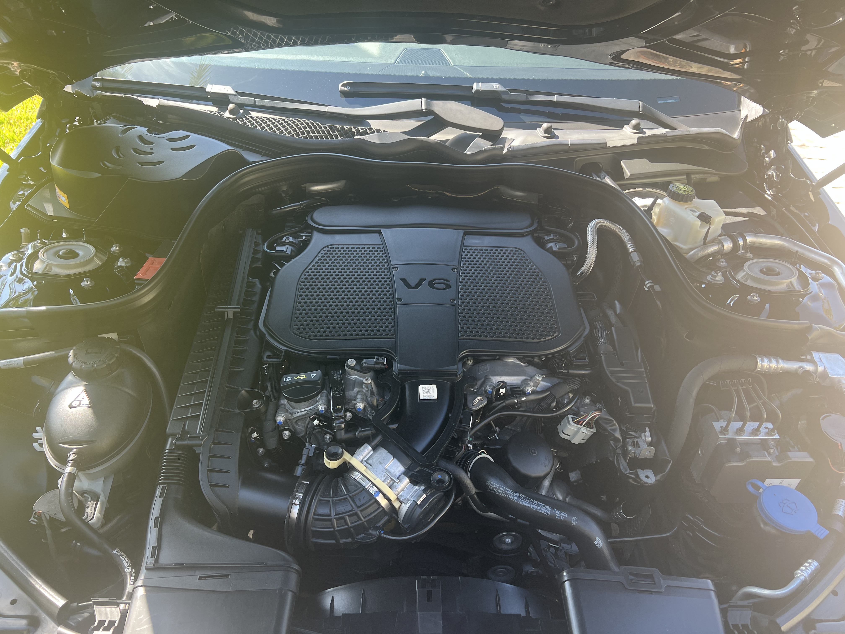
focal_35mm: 26
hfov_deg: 67.3
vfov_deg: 53.1
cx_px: 422
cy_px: 317
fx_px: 635
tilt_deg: -45.2
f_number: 1.5
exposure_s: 1/121
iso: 40
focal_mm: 5.7
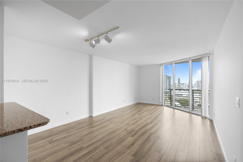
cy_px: 81
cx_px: 122
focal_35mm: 16
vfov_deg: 73.7
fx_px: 108
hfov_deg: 96.7
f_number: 4
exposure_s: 1/25
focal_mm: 16
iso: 320
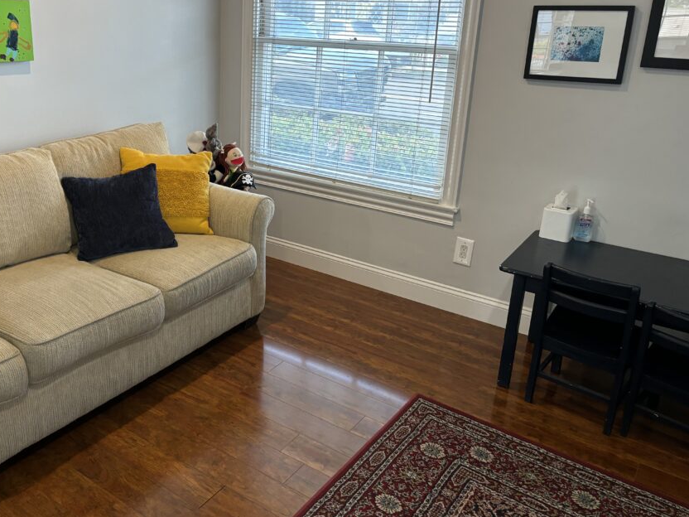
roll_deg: -0.1
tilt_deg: -15.3
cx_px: 266
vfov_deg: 44.0
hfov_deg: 56.3
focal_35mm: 32
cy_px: 217
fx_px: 637
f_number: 1.6
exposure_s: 1/60
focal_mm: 5.96
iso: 200
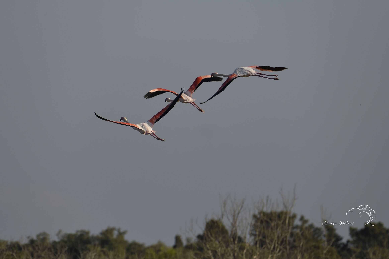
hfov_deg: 3.3
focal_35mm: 618
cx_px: 193
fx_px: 6677
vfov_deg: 2.2
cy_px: 127
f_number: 9
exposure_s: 1/1250
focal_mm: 600
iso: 400
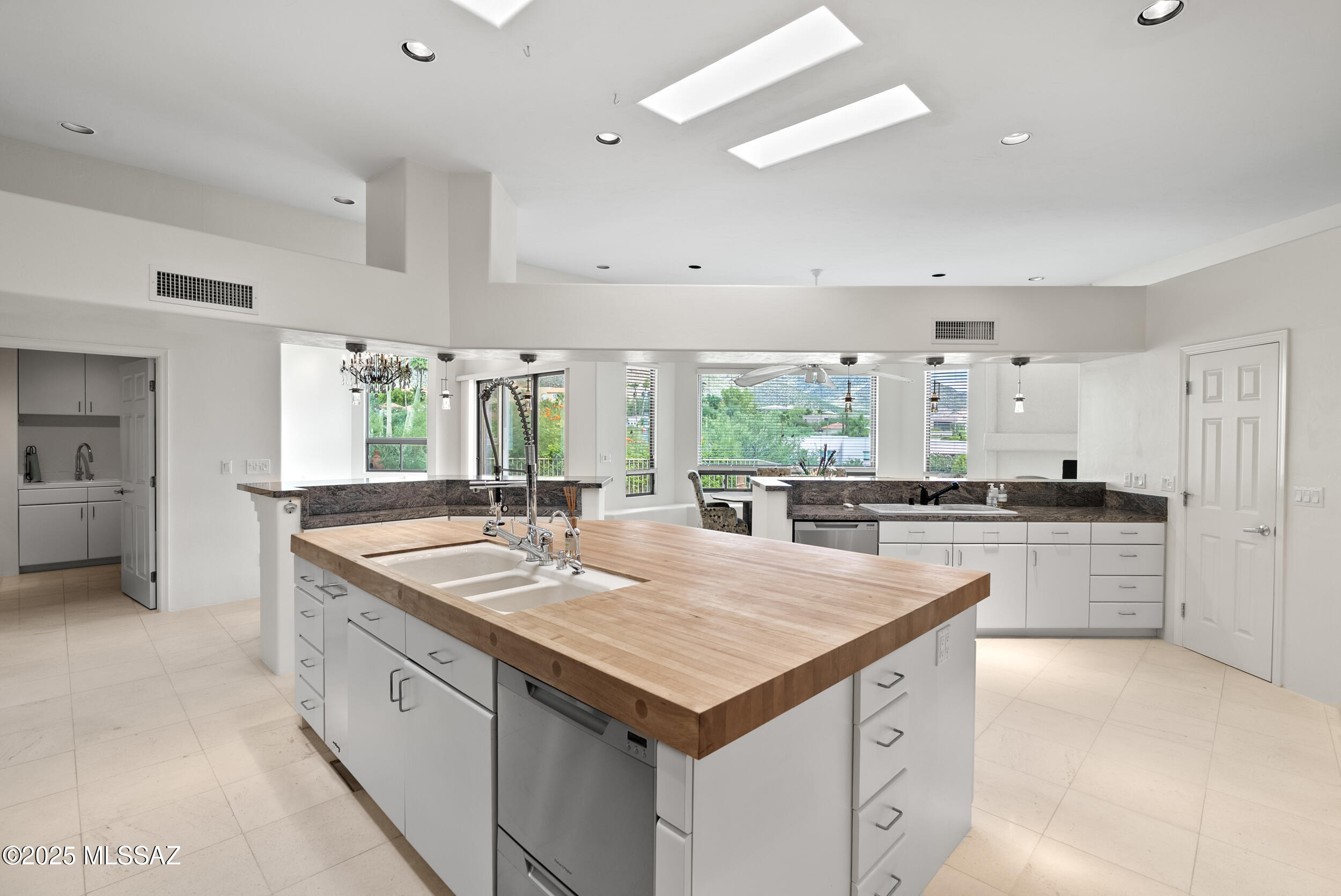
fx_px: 596
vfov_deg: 73.8
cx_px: 670
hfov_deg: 96.7
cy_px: 448
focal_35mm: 16
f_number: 8
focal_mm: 16
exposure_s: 1/1.67
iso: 200
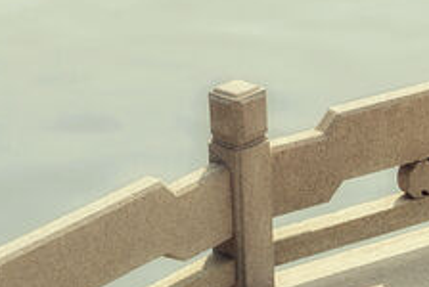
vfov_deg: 4.3
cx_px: 682
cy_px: -195
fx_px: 3830
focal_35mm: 321
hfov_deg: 6.3
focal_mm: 60
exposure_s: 1/125
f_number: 11
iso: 200
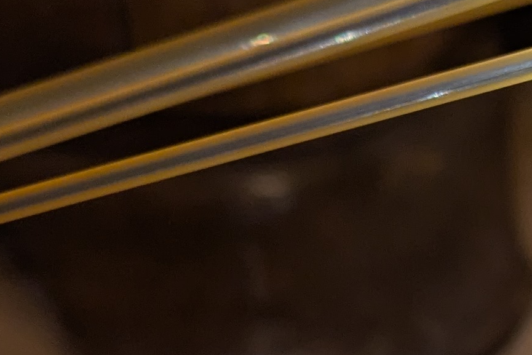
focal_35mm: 139
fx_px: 2054
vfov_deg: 9.2
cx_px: 780
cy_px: 746
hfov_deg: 13.9
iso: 145
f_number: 1.89
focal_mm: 5.43
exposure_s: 1/50
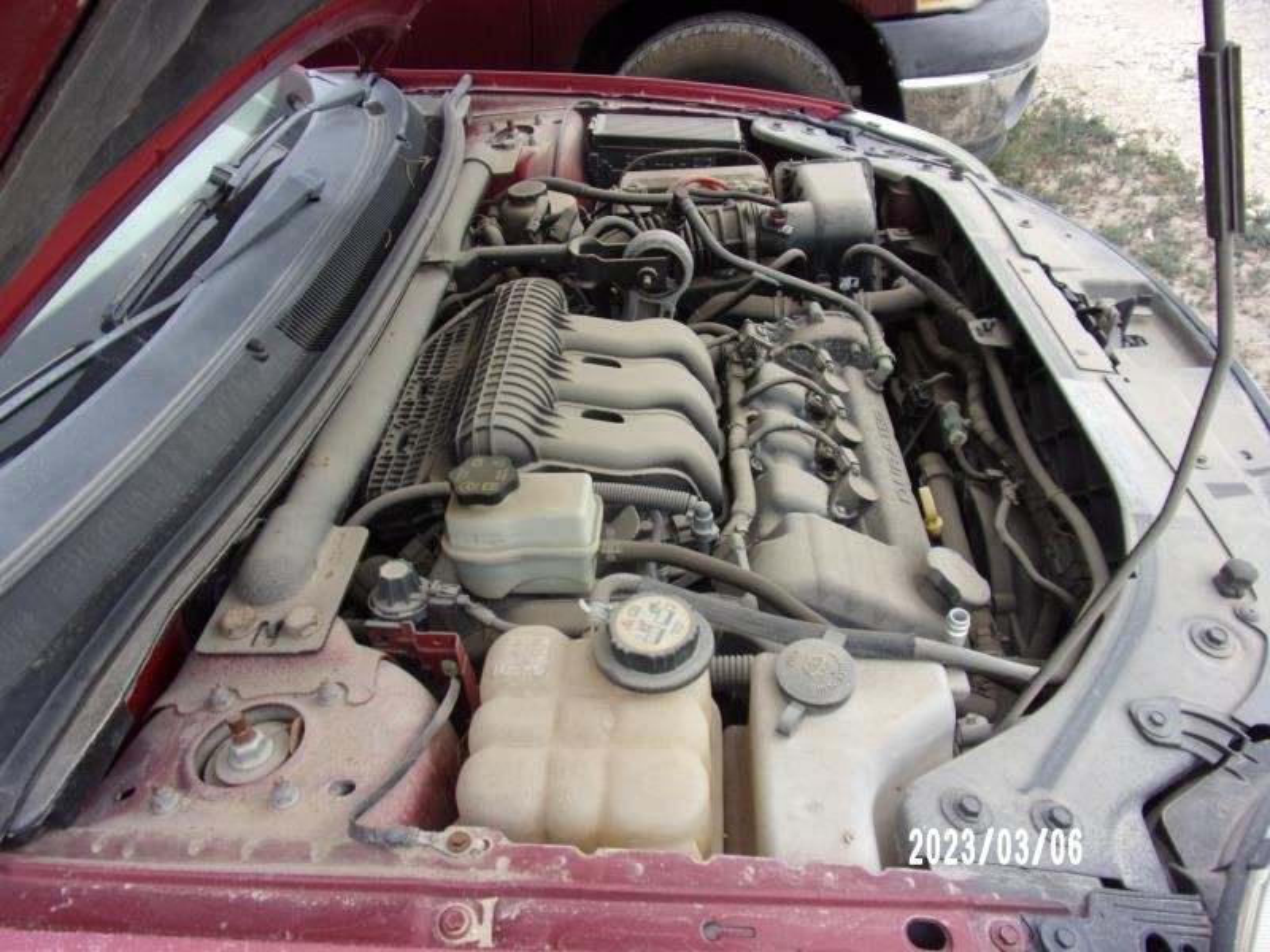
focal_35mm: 24
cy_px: 476
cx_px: 635
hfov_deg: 71.6
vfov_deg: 56.8
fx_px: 881
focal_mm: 4.3
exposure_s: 1/240
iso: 80
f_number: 3.3
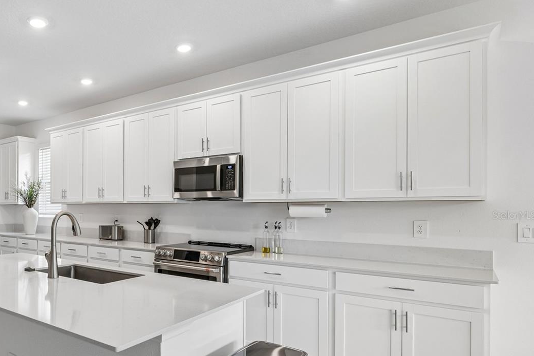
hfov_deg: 70.6
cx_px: 129
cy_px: 215
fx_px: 341
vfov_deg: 54.7
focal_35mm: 23
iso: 100
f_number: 7.1
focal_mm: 10
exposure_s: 1/20
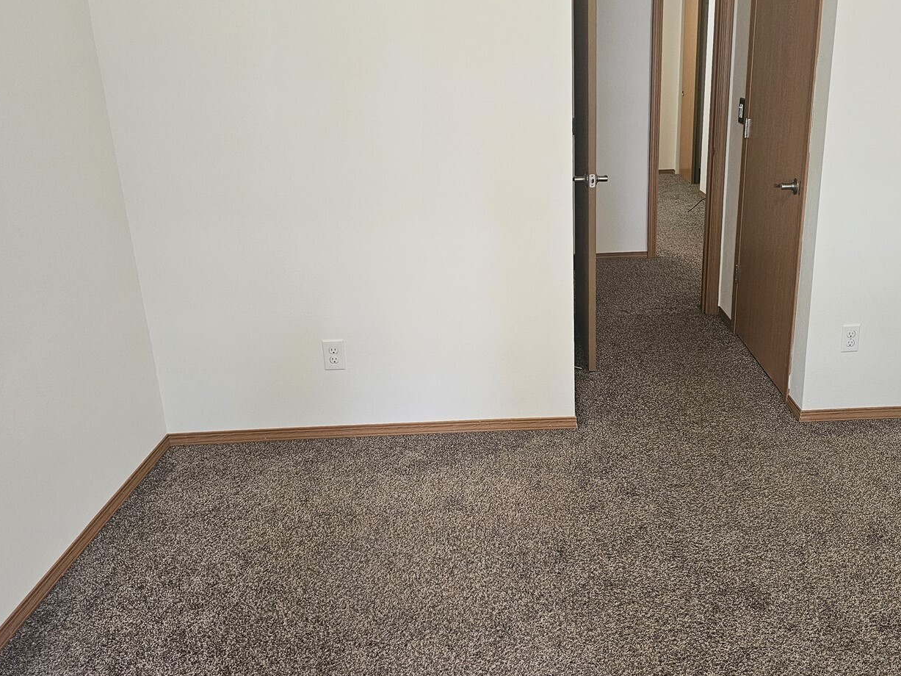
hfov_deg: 59.2
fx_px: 781
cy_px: 286
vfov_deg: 46.6
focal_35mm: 30
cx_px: 565
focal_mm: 6.3
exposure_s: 1/120
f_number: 1.7
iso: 400
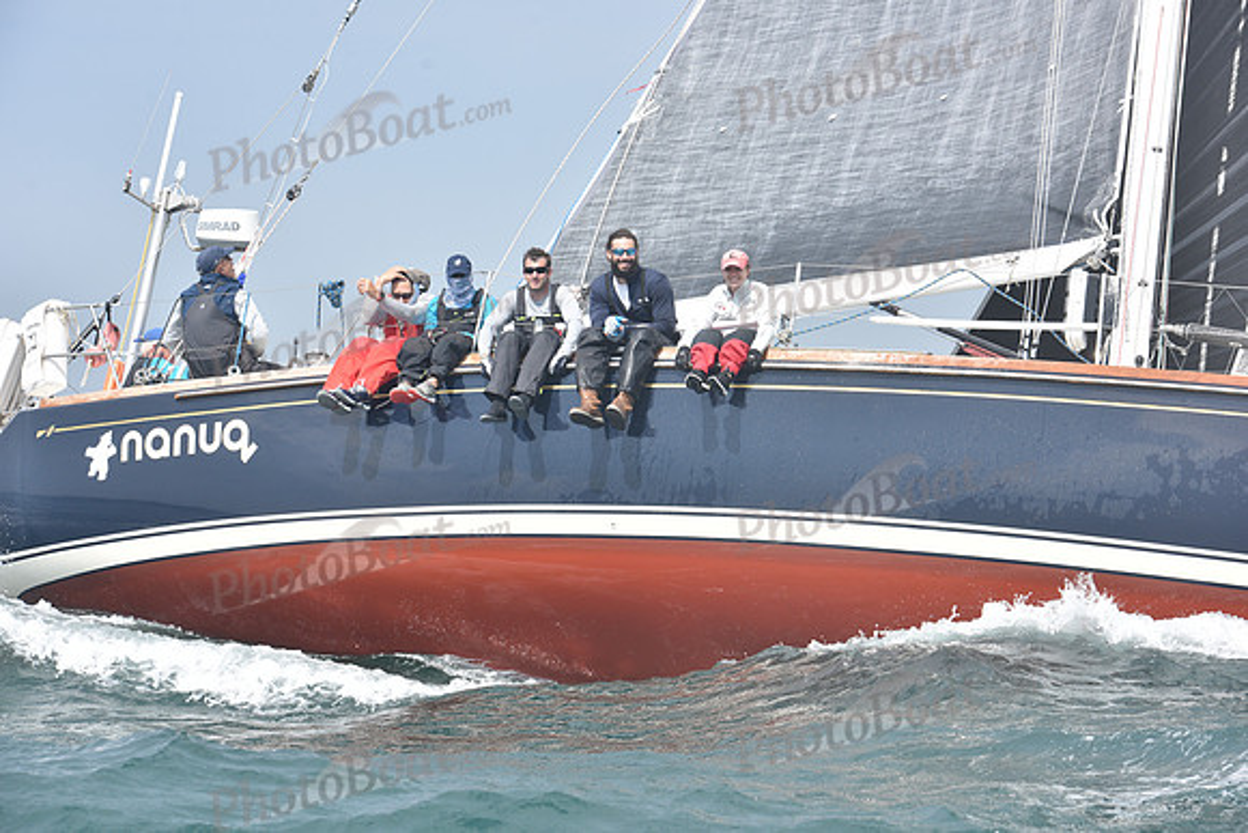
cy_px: 416
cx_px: 624
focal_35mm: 105
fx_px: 3641
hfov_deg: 19.5
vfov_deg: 13.0
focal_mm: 105
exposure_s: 1/800
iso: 320
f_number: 9
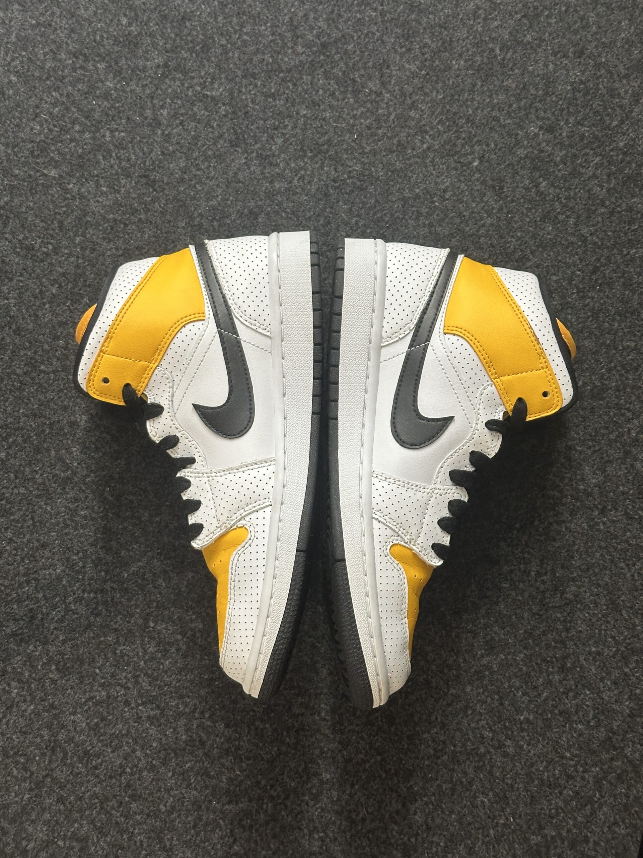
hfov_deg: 30.3
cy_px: 429
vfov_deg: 39.7
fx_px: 1189
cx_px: 322
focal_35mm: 48
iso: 250
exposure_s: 1/50
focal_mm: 6.86
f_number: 1.78
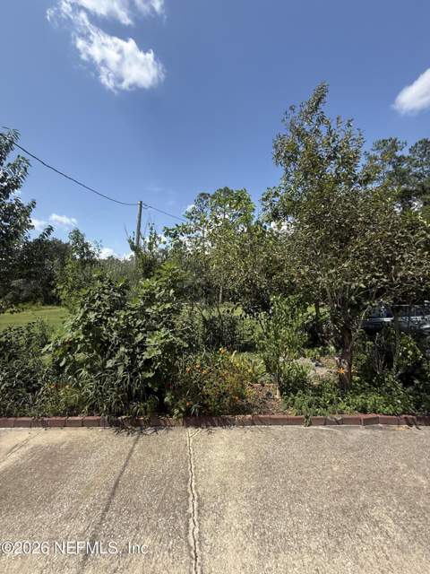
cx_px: 215
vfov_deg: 102.1
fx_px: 232
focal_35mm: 14
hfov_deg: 85.7
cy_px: 287
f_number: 2.2
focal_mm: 2.22
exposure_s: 1/1259
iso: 50
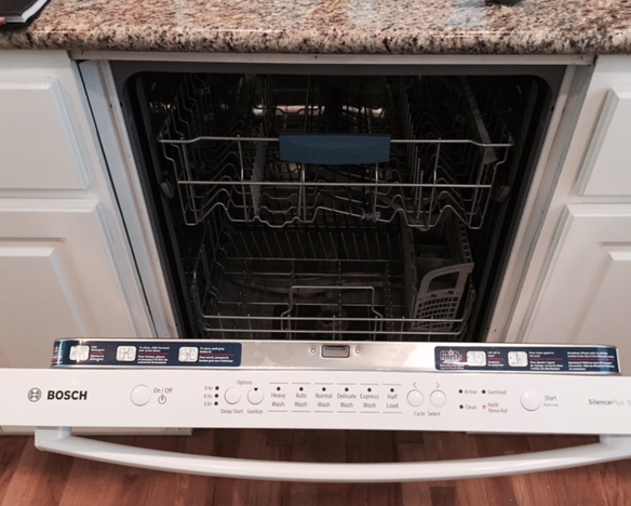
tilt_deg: -43.1
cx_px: 326
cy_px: 256
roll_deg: -0.6
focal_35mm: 31
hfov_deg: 57.1
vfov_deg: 47.2
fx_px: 579
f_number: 2.2
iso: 125
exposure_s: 1/30
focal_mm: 4.15
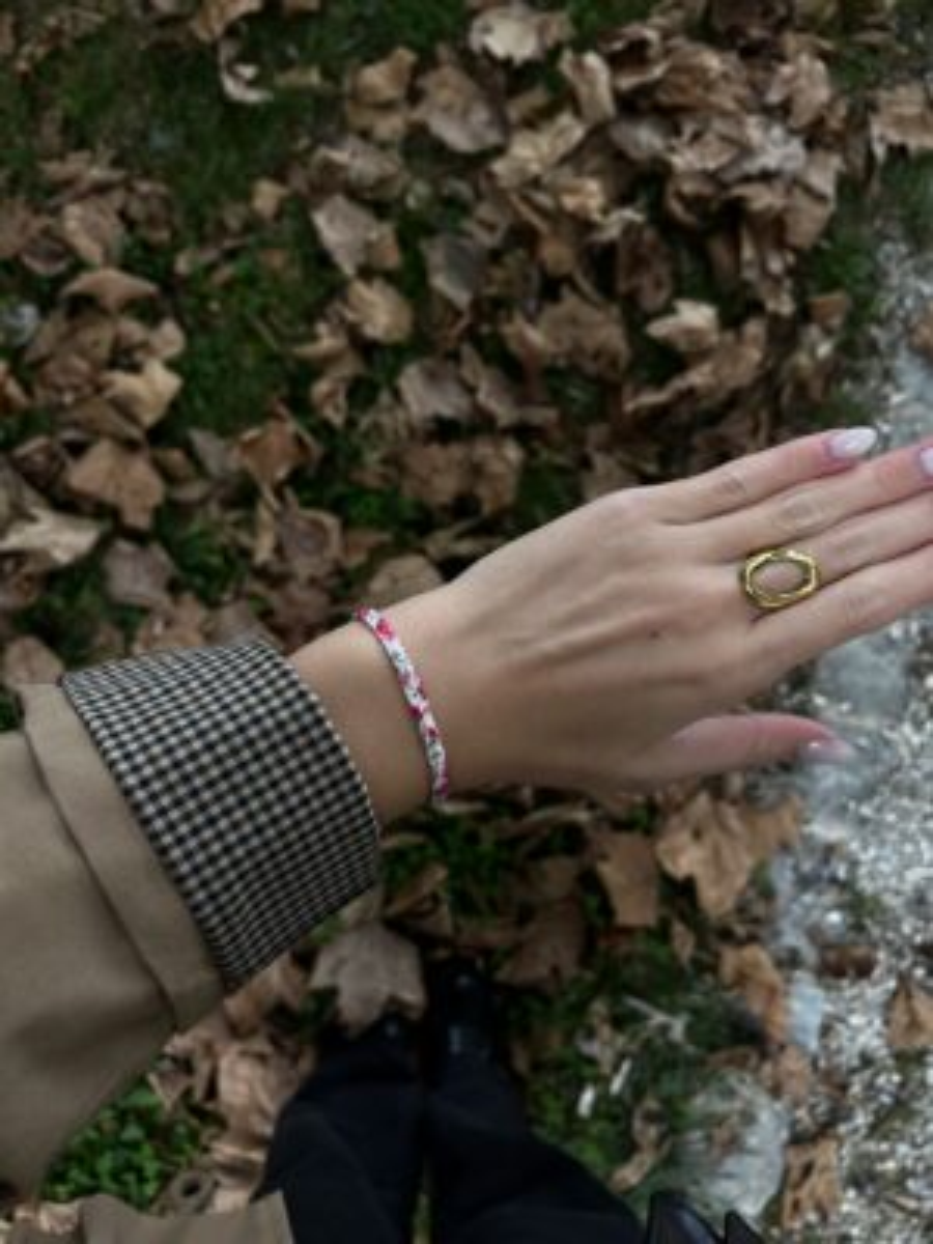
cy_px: 622
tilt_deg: -79.5
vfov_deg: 67.3
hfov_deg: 53.1
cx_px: 466
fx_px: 934
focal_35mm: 26
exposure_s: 1/121
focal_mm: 5.1
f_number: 1.6
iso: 64
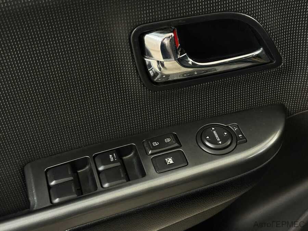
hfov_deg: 39.7
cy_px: 116
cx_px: 154
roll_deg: +1.6
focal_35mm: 48
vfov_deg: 30.3
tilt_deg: -39.0
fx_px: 427
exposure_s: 1/33
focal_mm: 6.86
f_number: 1.78
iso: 250
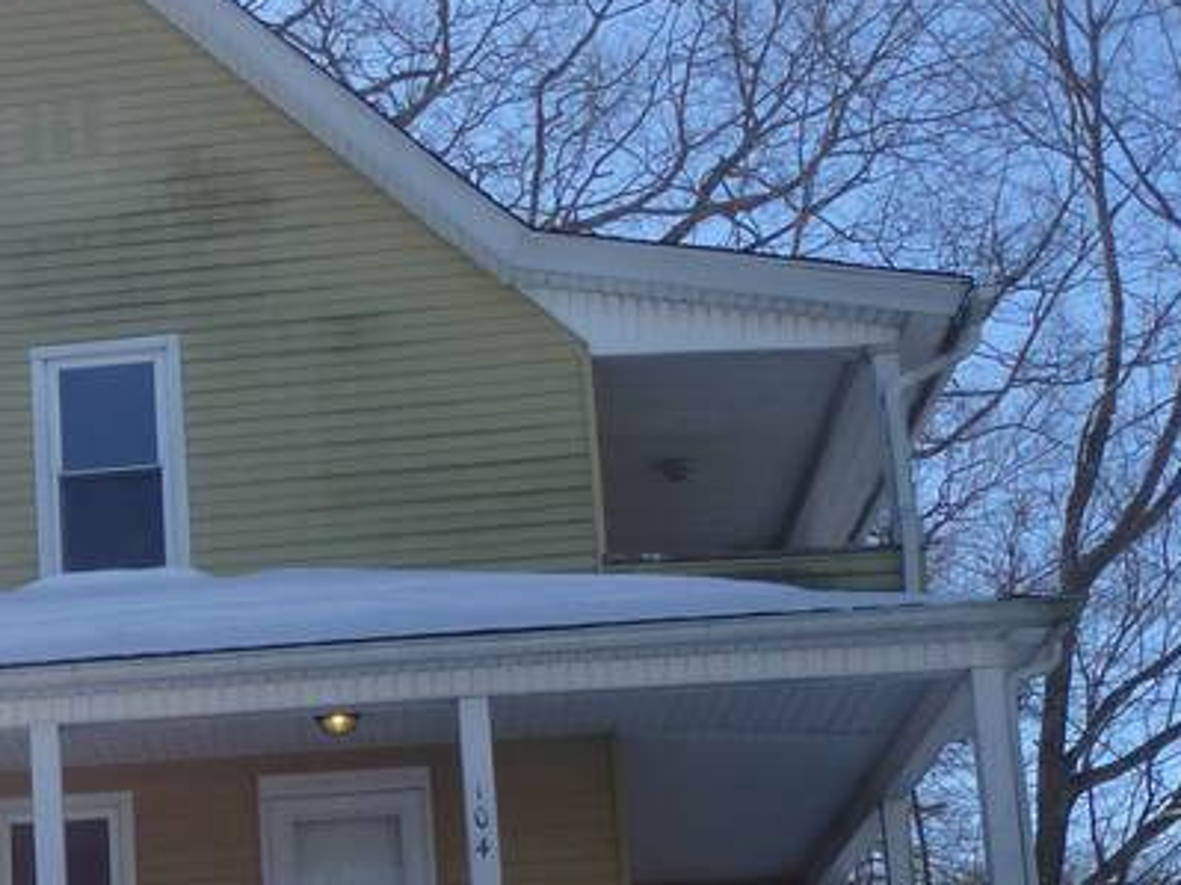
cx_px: -71
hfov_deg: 23.9
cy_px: 1169
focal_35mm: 77
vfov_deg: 17.8
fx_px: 2626
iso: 100
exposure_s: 1/800
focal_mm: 4.3
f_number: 4
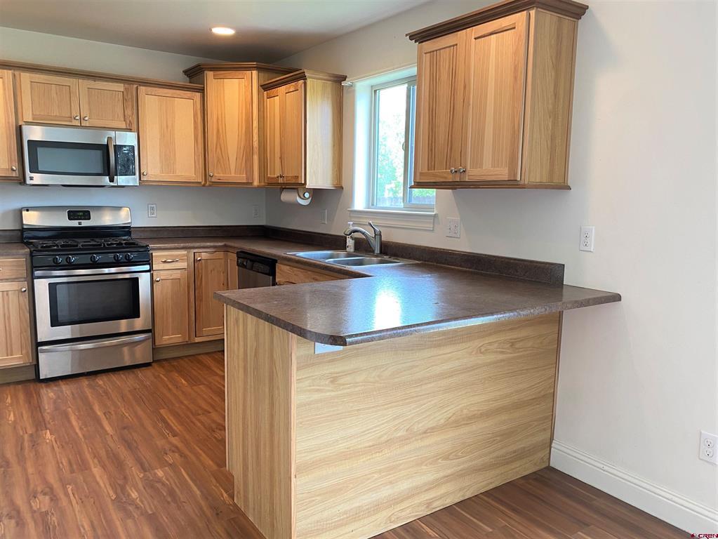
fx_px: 539
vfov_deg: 53.1
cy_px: 270
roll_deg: -0.3
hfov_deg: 67.3
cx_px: 359
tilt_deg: -7.5
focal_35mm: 26
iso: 100
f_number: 1.8
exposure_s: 1/60
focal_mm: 4.25
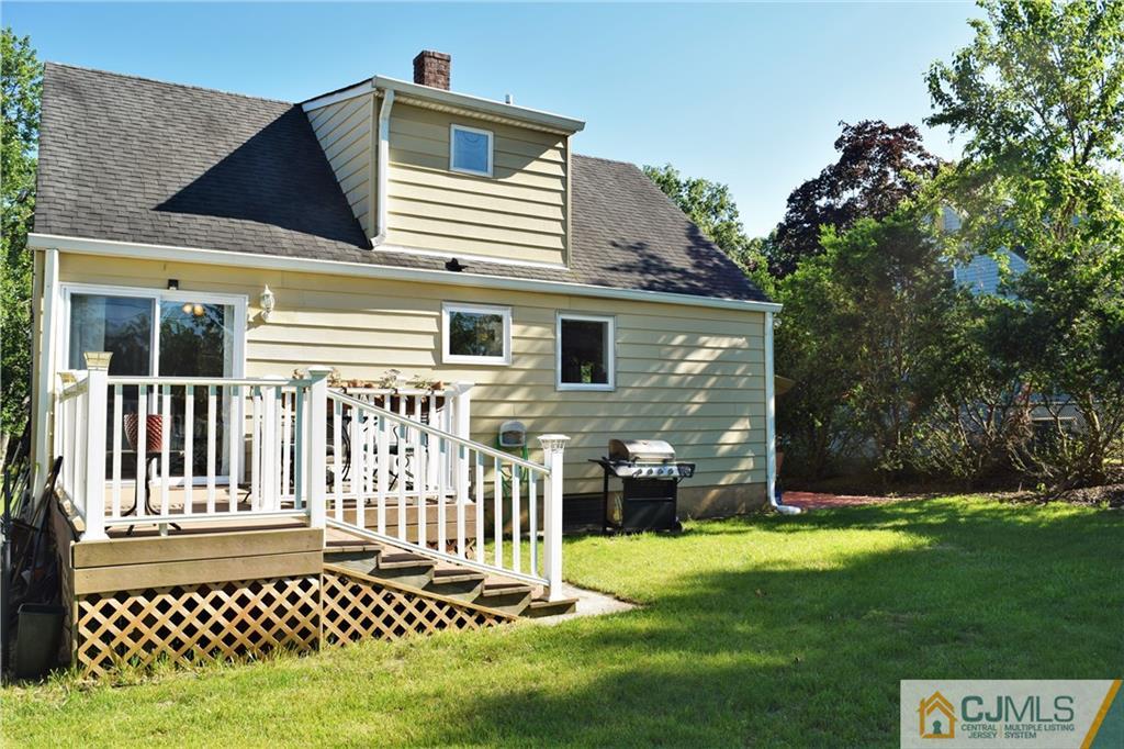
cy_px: 374
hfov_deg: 67.4
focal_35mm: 27
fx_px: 843
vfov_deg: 47.9
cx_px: 562
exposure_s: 1/250
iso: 200
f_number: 8
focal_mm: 18
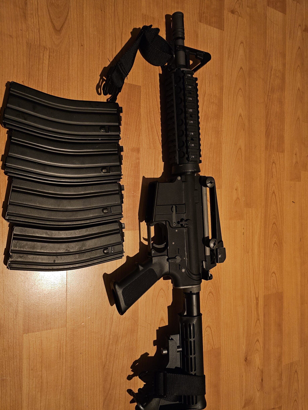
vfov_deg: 71.6
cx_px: 147
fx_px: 285
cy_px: 211
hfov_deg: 56.8
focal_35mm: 24
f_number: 1.7
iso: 800
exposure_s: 1/25
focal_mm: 6.3
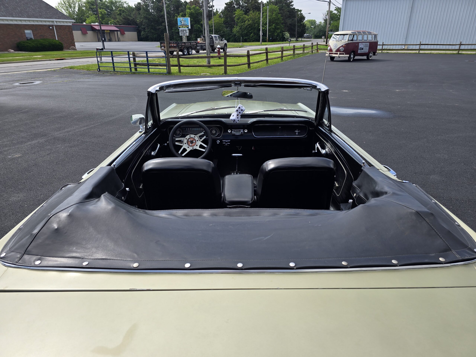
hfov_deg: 73.9
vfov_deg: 58.9
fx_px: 316
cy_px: 178
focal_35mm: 23
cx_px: 238
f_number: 1.7
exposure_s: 1/590
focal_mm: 6.3
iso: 12
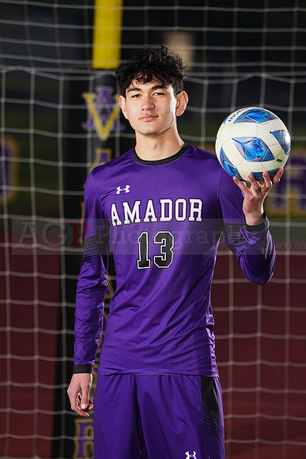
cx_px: 153
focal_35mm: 321
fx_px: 4090
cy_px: 230
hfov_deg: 4.3
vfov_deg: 6.4
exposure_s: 1/200
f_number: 7.1
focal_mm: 321
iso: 200
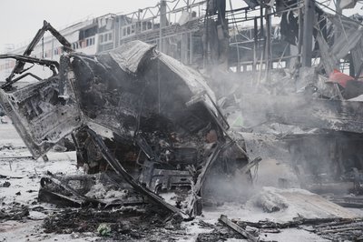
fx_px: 504
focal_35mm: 50
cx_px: 182
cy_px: 121
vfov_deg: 26.9
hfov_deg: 39.6
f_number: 4.5
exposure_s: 1/800
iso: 200
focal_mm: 50
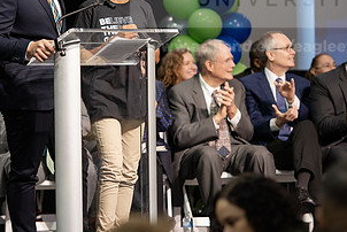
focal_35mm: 259
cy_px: 71
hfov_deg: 7.9
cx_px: 95
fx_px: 2499
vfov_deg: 5.3
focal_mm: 135
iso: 1250
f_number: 3.2
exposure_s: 1/200
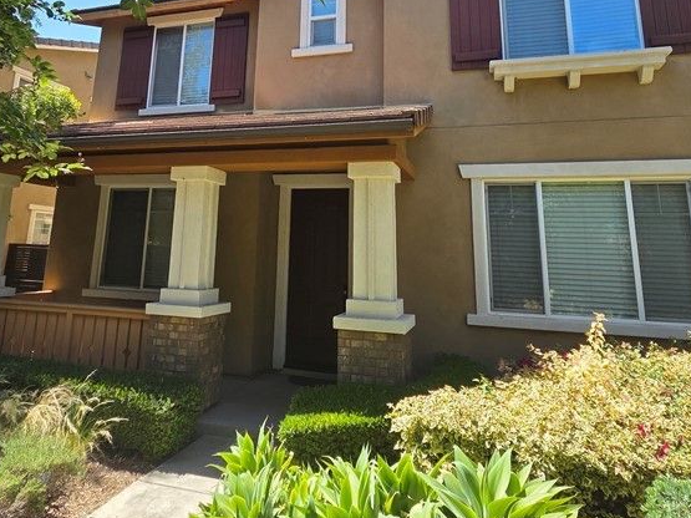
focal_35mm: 24
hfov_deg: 71.4
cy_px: 126
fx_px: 479
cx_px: 305
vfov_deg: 54.0
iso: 50
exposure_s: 1/744
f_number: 2.2
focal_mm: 2.2
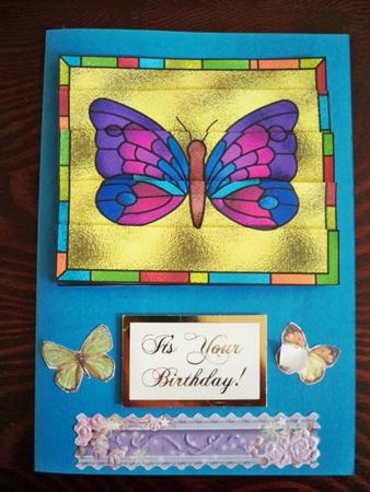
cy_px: 246
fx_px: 498
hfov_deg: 40.7
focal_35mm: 35
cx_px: 185
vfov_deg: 52.6
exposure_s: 1/60
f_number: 3.1
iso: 400
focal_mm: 6.3
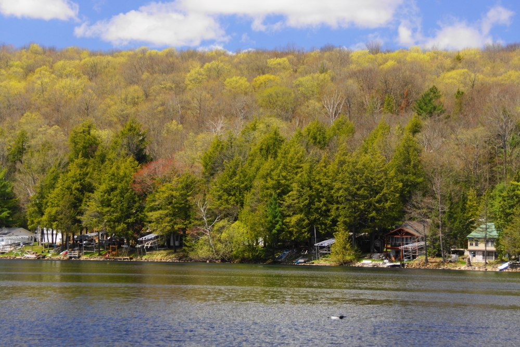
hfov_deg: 18.2
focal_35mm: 112
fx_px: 1625
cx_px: 260
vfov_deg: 12.2
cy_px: 174
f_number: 5.6
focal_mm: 75
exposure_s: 1/125
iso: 100
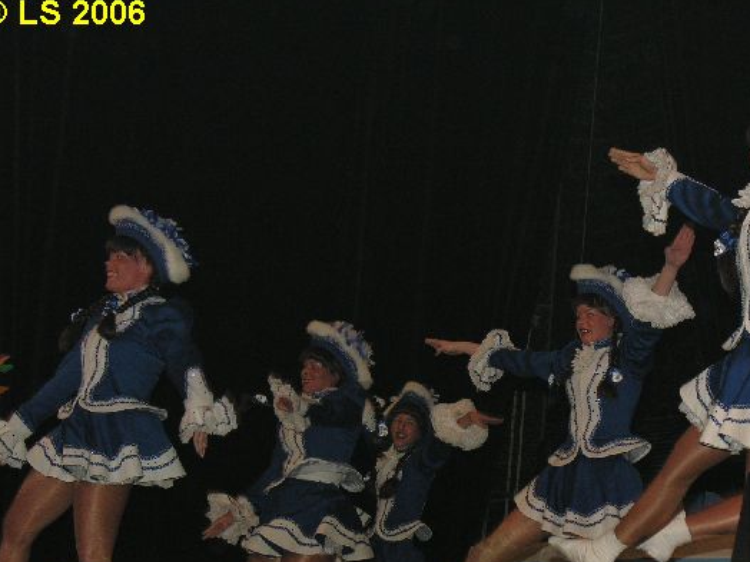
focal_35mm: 147
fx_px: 3185
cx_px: 539
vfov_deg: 10.1
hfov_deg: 13.4
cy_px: 402
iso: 100
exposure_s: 1/120
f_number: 4
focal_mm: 24
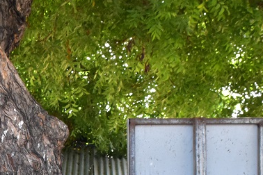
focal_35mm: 129
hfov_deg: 15.6
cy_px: 250
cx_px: -8
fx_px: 939
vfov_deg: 10.4
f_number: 11
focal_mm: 27
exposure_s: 1/200
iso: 2000
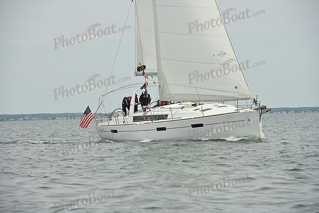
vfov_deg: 6.9
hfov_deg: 10.3
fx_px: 1773
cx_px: 160
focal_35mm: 200
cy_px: 106
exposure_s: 1/2000
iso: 320
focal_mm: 200
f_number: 9
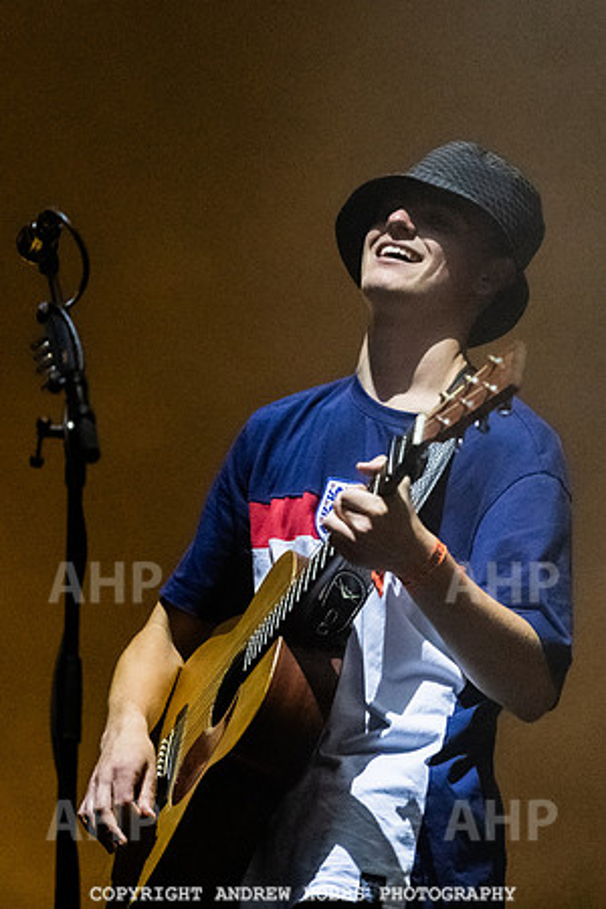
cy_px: 360
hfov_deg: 3.8
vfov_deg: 5.7
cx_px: 321
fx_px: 9149
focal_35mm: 362
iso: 4000
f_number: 2.8
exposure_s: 1/1600
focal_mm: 200
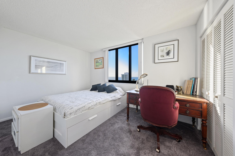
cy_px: 78
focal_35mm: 12
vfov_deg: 89.9
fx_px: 78
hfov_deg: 112.7
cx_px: 118
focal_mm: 12
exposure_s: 1/2.5
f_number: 8
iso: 100
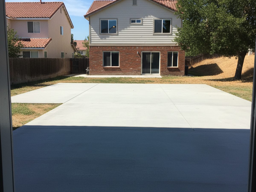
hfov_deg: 73.9
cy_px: 96
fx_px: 170
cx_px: 128
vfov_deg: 58.9
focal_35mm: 23
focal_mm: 6.4
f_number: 1.8
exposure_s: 1/1959
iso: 663
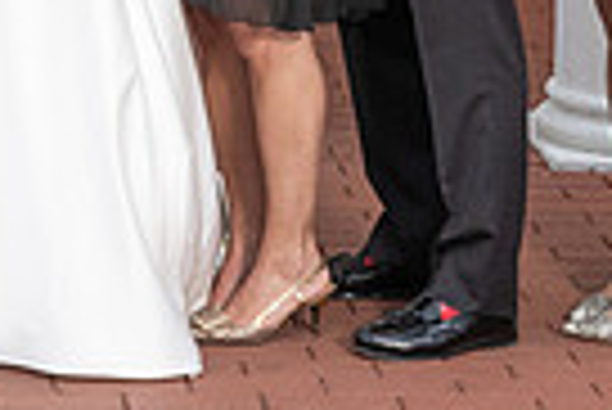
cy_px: -391
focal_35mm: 231
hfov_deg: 8.8
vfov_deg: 5.8
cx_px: -135
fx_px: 3931
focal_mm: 52
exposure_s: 1/200
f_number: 4
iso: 2000
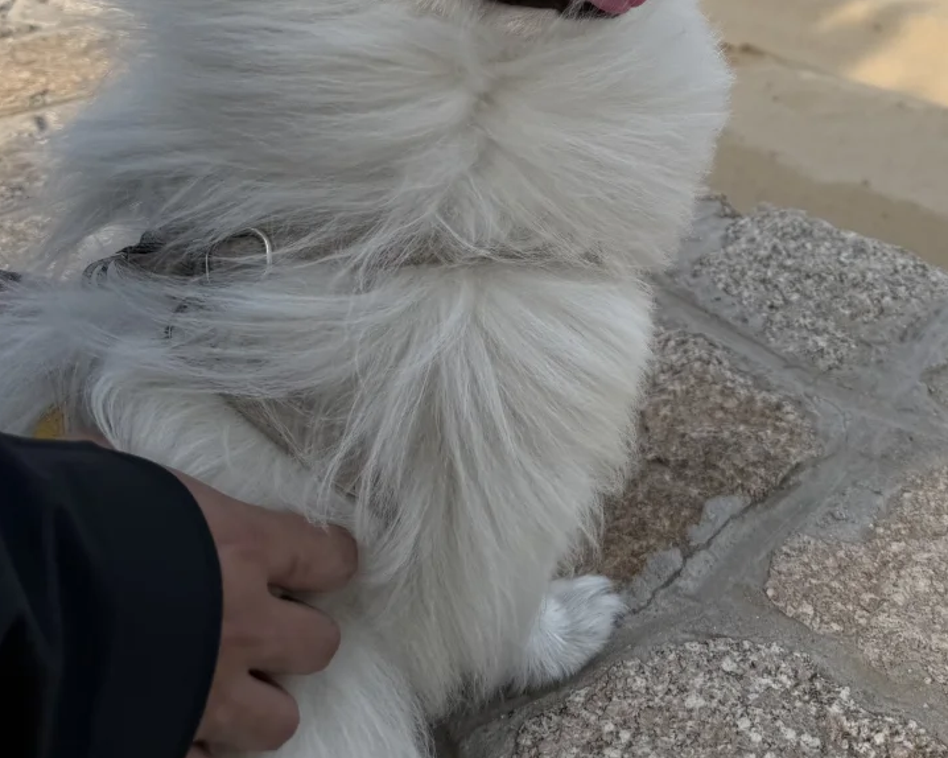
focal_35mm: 47
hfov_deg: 38.7
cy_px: -63
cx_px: 689
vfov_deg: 29.2
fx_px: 1318
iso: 80
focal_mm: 6.76
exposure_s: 1/3145
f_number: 1.78
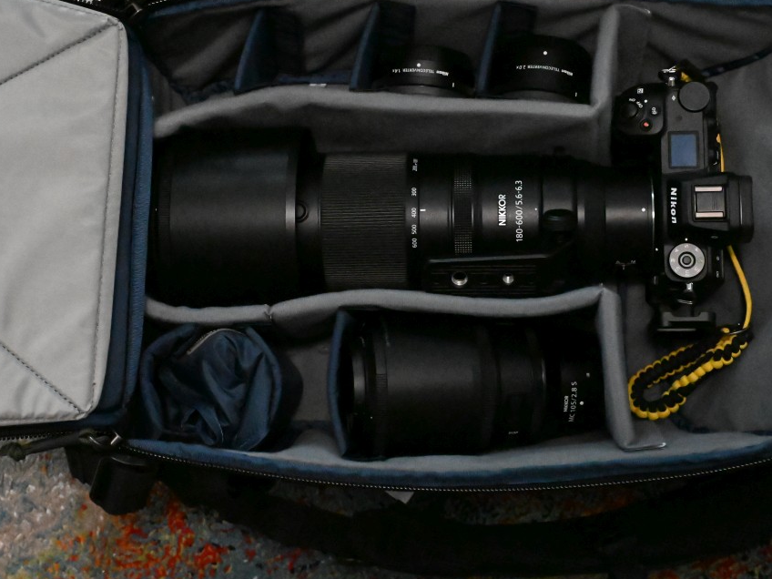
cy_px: 249
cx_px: 373
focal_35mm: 68
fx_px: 1517
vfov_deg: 21.6
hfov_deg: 28.6
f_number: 8
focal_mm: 50
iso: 64000
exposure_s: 1/200
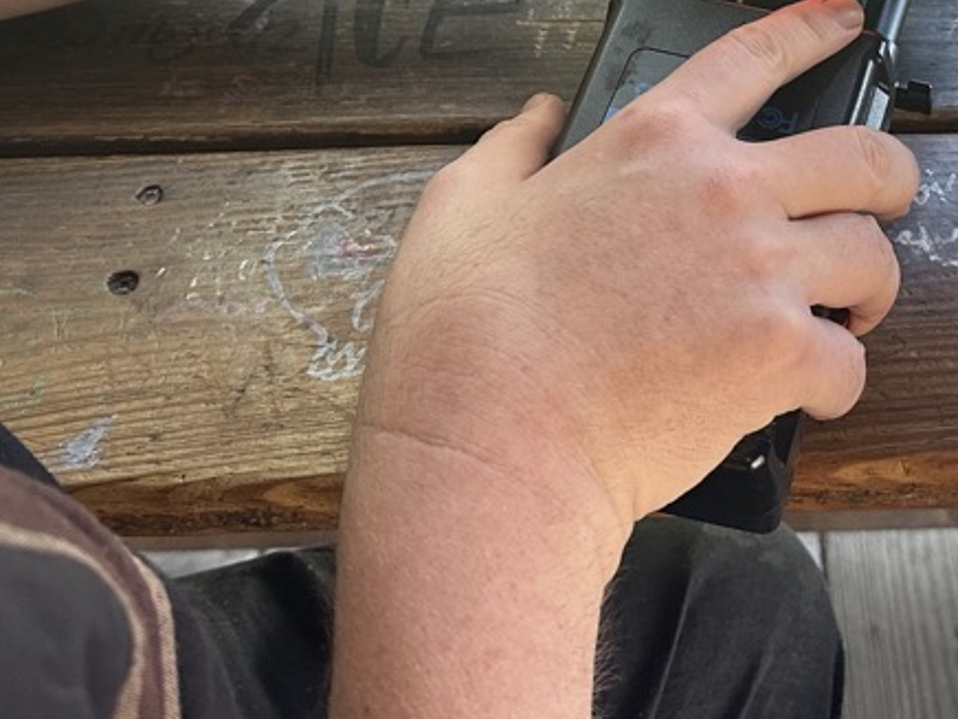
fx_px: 1827
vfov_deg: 20.4
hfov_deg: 28.8
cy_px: -202
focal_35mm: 66
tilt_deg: -36.1
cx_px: 762
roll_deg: -1.1
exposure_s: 1/82
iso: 250
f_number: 1.78
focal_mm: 6.86
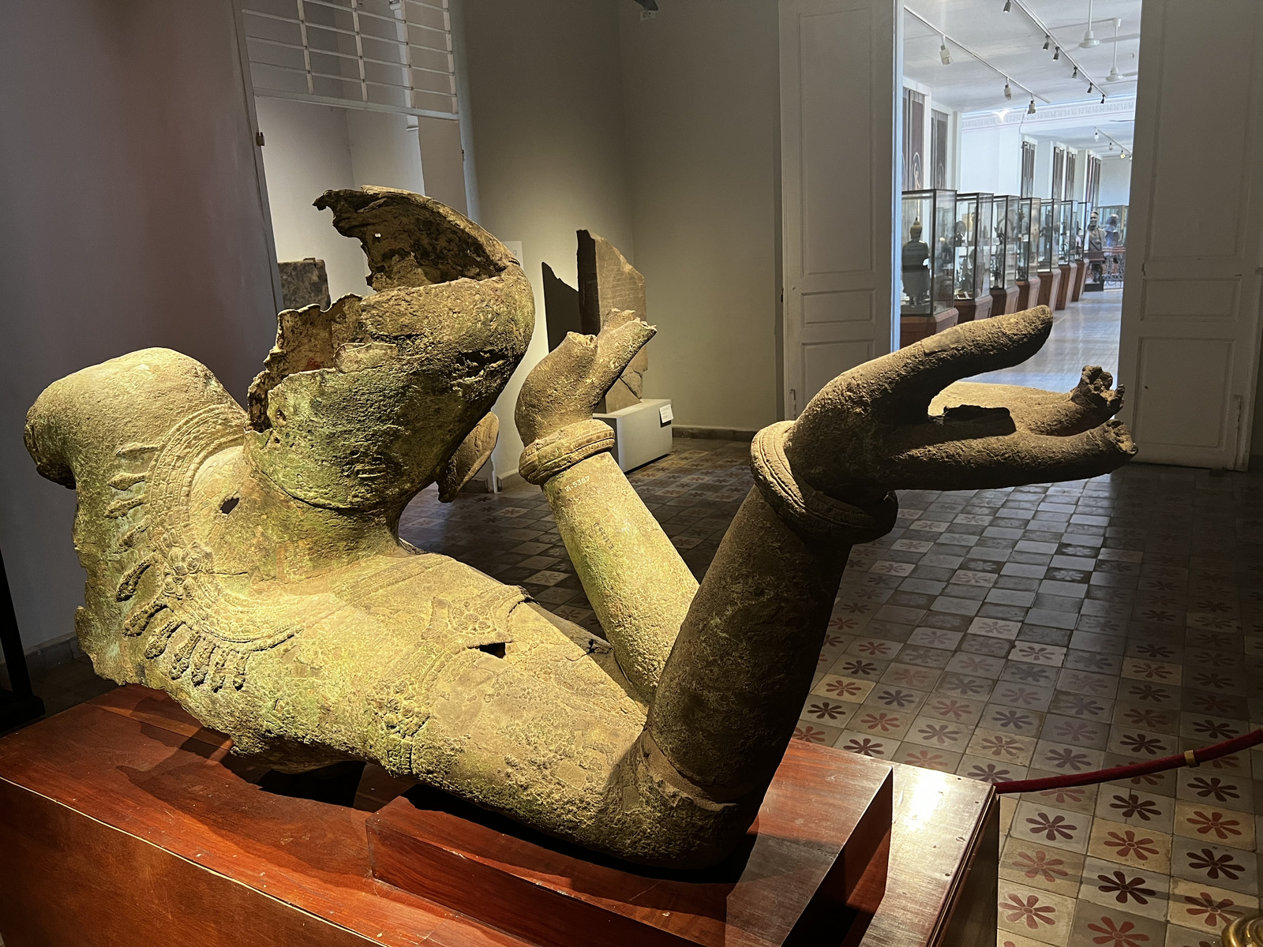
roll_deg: +3.5
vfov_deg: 53.1
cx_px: 632
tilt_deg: -13.5
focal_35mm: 26
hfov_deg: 67.3
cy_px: 474
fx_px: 949
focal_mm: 5.7
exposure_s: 1/50
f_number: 1.5
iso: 160
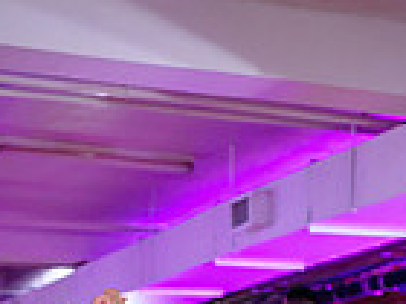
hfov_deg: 15.6
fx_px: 1478
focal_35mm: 126
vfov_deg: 10.8
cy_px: 594
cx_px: 102
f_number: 2
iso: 1600
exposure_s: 1/200
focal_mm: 28
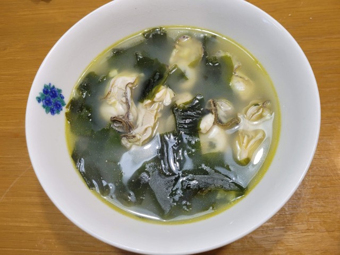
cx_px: 170
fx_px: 255
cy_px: 128
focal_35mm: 26
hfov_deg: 67.3
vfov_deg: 53.1
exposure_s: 1/120
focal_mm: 5.4
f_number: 1.8
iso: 160
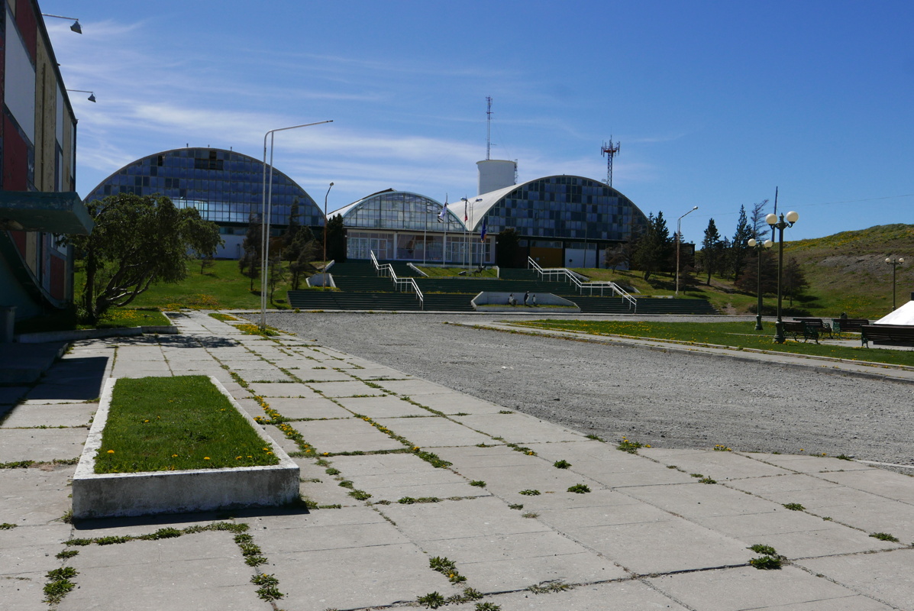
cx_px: 457
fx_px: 838
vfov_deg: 40.0
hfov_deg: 57.2
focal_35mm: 33
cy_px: 306
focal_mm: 14.9
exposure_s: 1/1600
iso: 200
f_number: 5.6
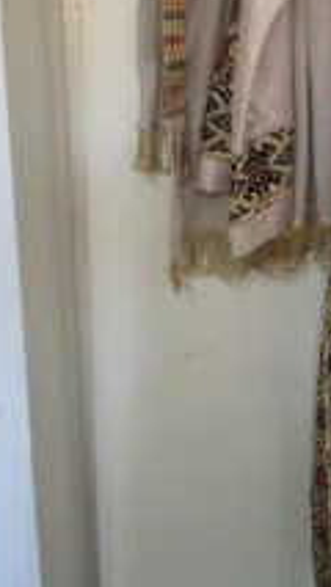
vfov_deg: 42.1
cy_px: 132
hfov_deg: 23.6
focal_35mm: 47
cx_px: 378
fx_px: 732
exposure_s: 1/100
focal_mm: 6.3
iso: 400
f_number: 1.7
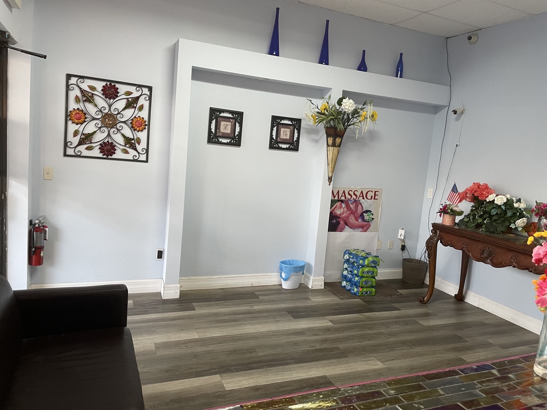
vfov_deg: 53.1
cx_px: 274
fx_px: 411
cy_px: 205
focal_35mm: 26
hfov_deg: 67.3
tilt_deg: -7.8
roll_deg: -4.7
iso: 160
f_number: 1.6
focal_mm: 4.2
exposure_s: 1/60
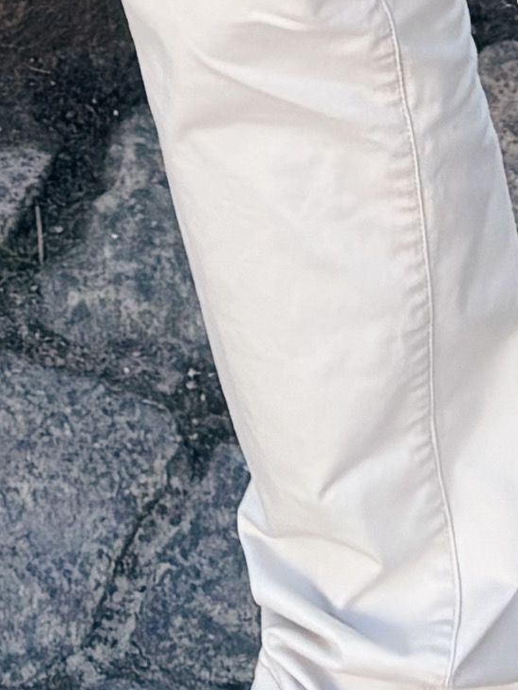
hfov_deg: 7.2
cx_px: -64
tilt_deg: -7.2
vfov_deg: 7.4
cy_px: -1927
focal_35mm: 204
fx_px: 4070
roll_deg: -1.3
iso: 64
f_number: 1.6
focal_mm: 5.96
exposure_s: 1/895
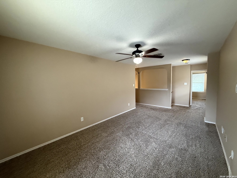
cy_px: 89
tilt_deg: -0.9
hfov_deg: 102.1
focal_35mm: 14
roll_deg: +1.3
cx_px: 118
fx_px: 96
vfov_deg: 85.7
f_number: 2.2
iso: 500
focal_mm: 2.22
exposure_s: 1/120
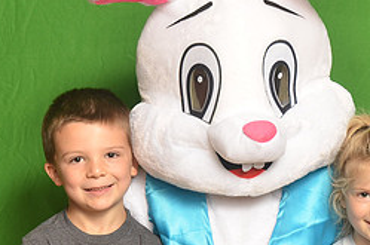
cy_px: 187
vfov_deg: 13.4
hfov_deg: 20.2
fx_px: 1038
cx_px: 242
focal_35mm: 101
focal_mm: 29
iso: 200
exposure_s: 1/60
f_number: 6.3
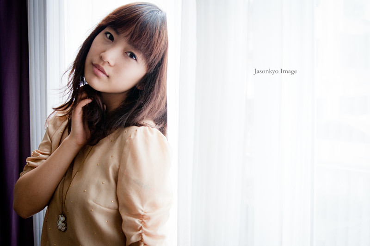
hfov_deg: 43.7
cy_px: 123
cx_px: 185
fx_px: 462
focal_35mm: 45
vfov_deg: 29.8
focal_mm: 30
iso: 400
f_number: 3.5
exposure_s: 1/80
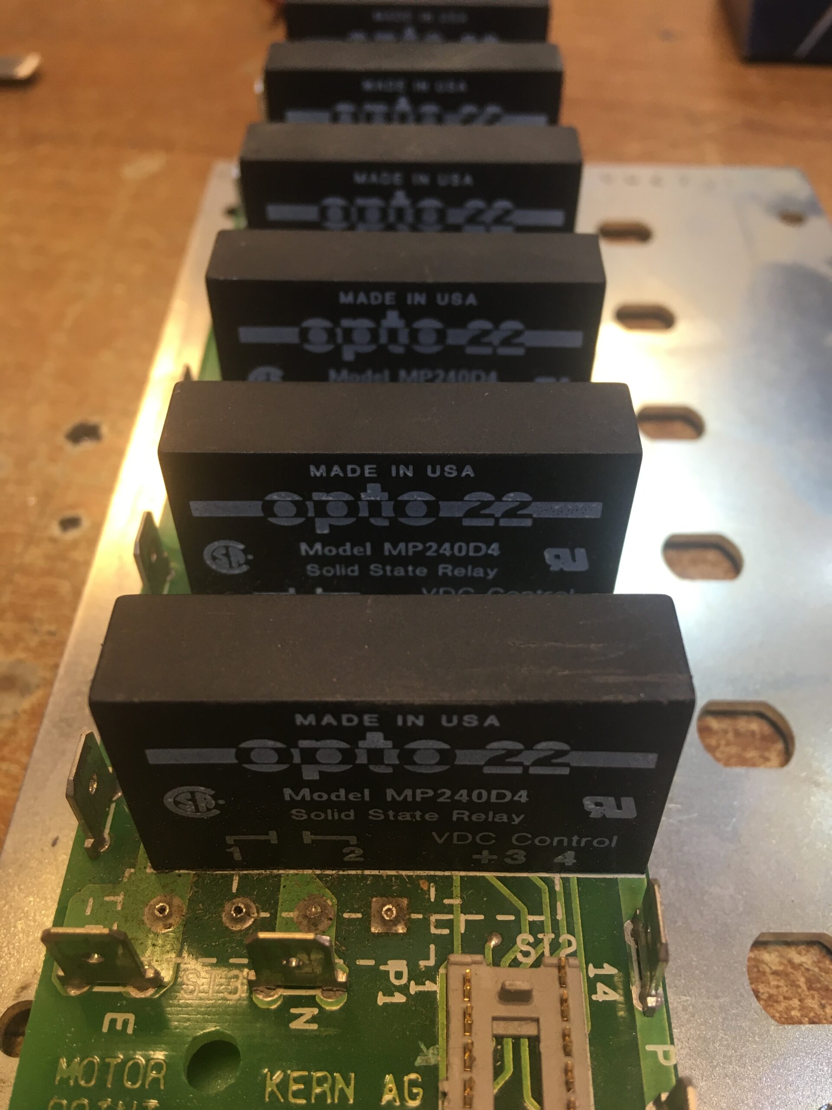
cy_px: 555
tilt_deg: -46.8
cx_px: 416
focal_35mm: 29
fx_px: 929
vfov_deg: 61.7
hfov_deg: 48.2
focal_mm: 4.15
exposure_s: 1/33
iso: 50
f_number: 2.2
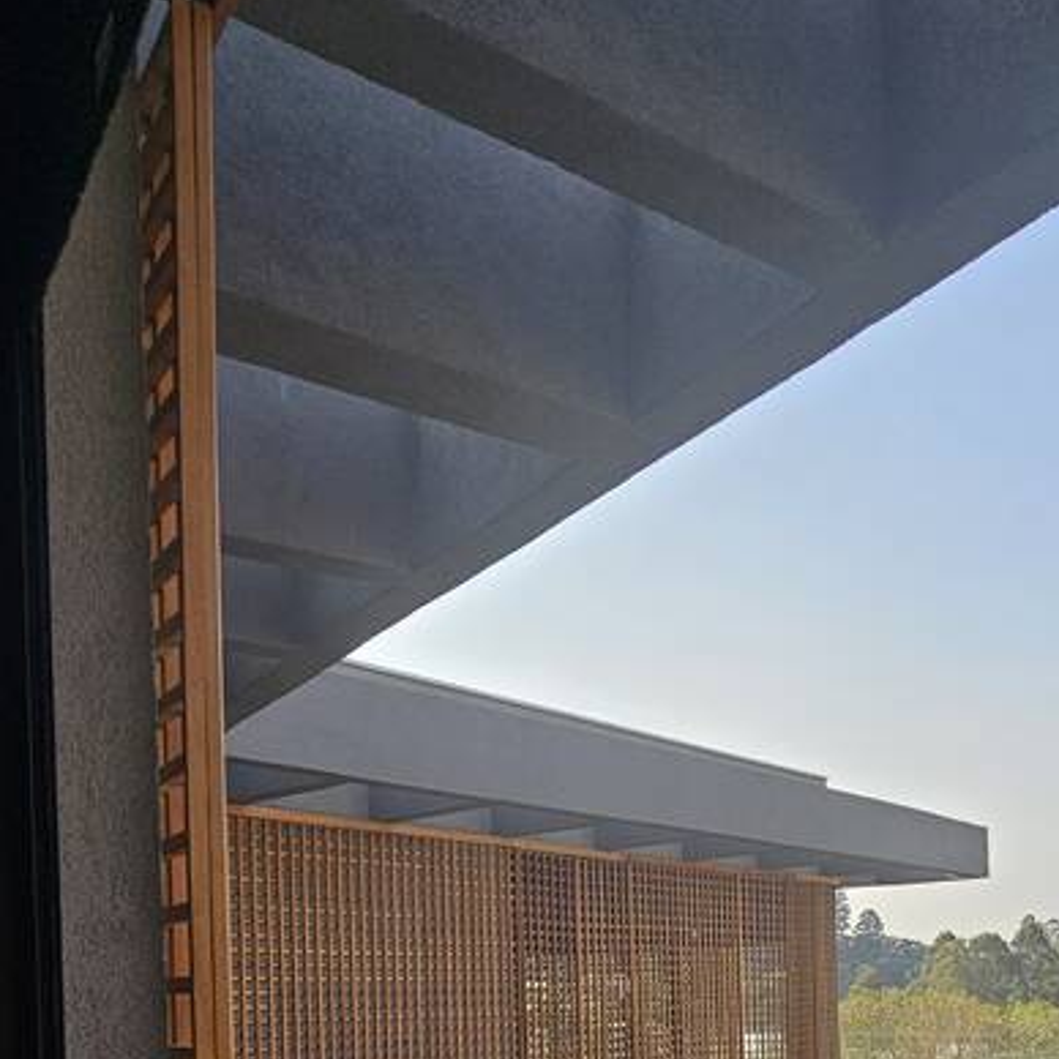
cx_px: 731
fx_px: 1108
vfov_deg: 44.8
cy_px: 1015
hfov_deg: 49.9
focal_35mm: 32
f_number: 2.2
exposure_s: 1/803
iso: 50
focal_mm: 2.2
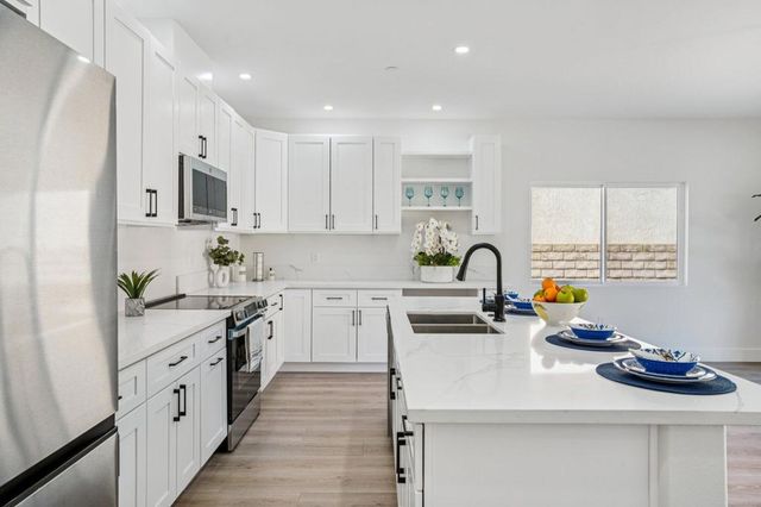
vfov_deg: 57.2
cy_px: 254
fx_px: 465
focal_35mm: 22
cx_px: 380
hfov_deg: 78.6
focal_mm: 22
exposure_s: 1/30
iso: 160
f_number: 8
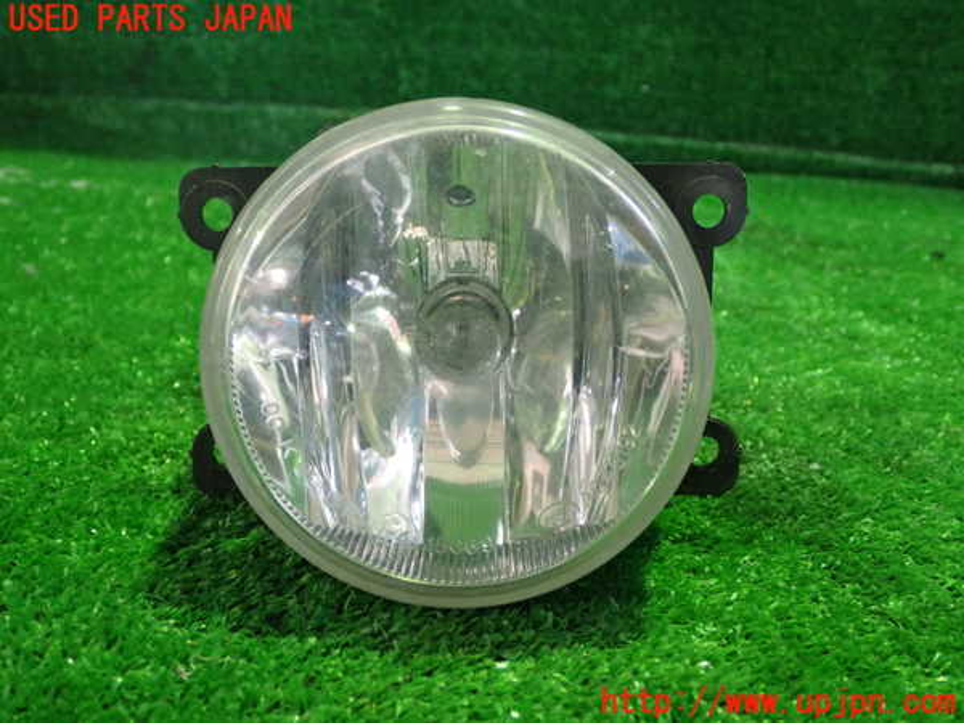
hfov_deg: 45.8
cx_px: 482
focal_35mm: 41
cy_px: 362
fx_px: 1142
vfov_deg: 35.1
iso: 800
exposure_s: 1/25
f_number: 2.8
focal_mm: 7.31
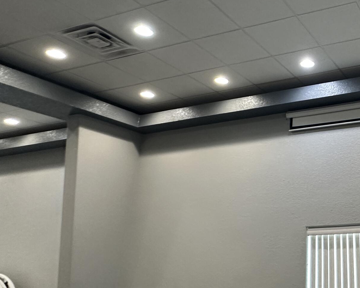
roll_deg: +1.6
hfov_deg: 45.2
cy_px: 103
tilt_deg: +22.1
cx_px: 356
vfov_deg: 42.9
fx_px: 362
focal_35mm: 34
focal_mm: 2.22
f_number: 2.2
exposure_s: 1/60
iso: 320
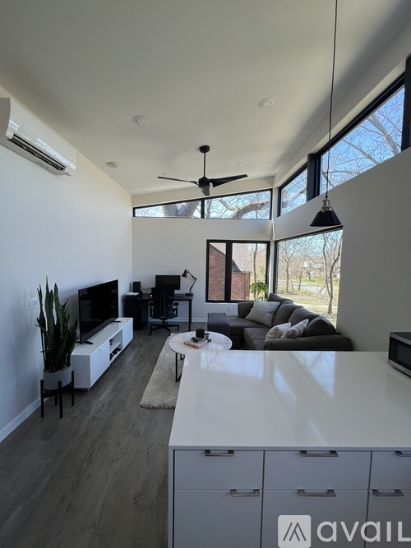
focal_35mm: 13
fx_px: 206
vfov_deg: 106.2
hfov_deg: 89.9
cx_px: 206
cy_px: 274
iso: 32
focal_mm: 1.57
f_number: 1.8
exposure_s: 1/124
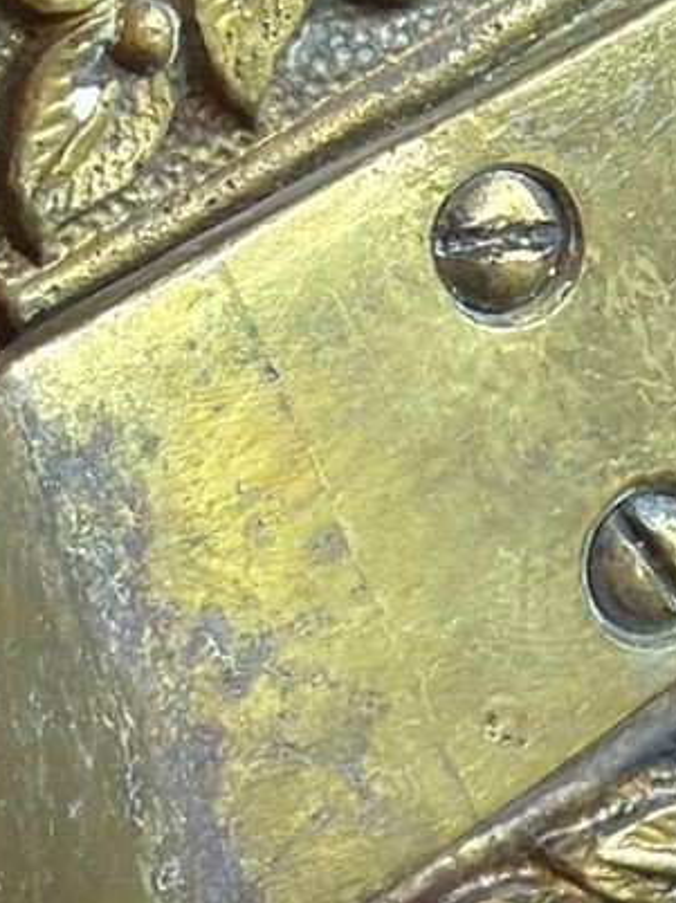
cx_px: 1080
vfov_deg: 8.3
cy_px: 494
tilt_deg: -11.6
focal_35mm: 239
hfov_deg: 6.1
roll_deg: +2.0
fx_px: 6230
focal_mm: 6.76
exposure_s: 1/62
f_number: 1.78
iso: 125
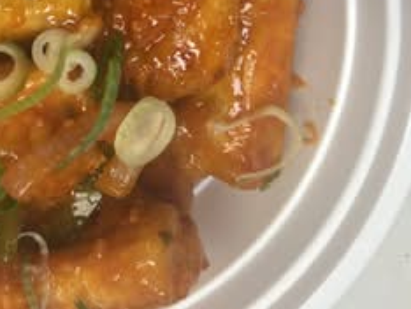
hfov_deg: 28.4
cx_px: 26
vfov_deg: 21.7
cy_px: -7
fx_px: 773
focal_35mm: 65
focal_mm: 5.7
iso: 100
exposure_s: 1/120
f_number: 1.5
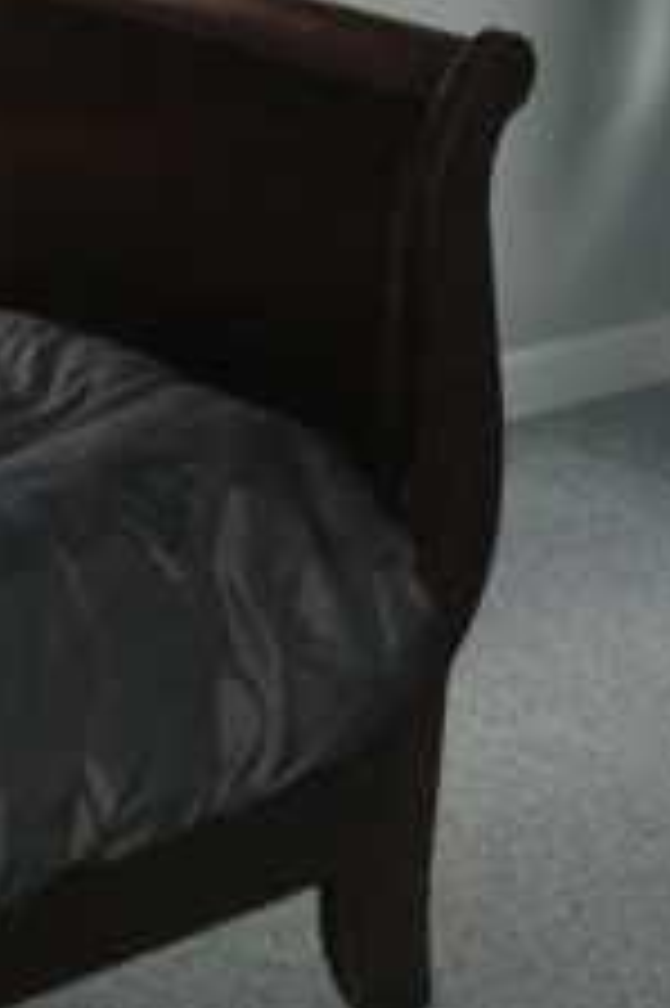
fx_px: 3159
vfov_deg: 18.0
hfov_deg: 12.1
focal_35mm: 113
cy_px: 248
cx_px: 265
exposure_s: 1/60
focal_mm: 6.2
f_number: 2.7
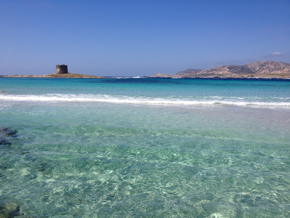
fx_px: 293
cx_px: 145
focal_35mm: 35
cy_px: 109
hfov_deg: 52.6
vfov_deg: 40.7
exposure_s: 1/2907
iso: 50
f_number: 2.4
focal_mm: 4.28
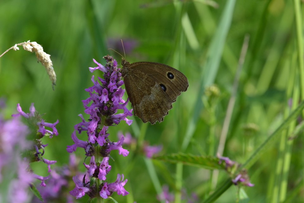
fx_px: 2343
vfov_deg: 5.0
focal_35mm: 278
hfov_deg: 7.4
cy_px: 102
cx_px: 152
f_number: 8
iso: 360
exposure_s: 1/250
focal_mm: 185
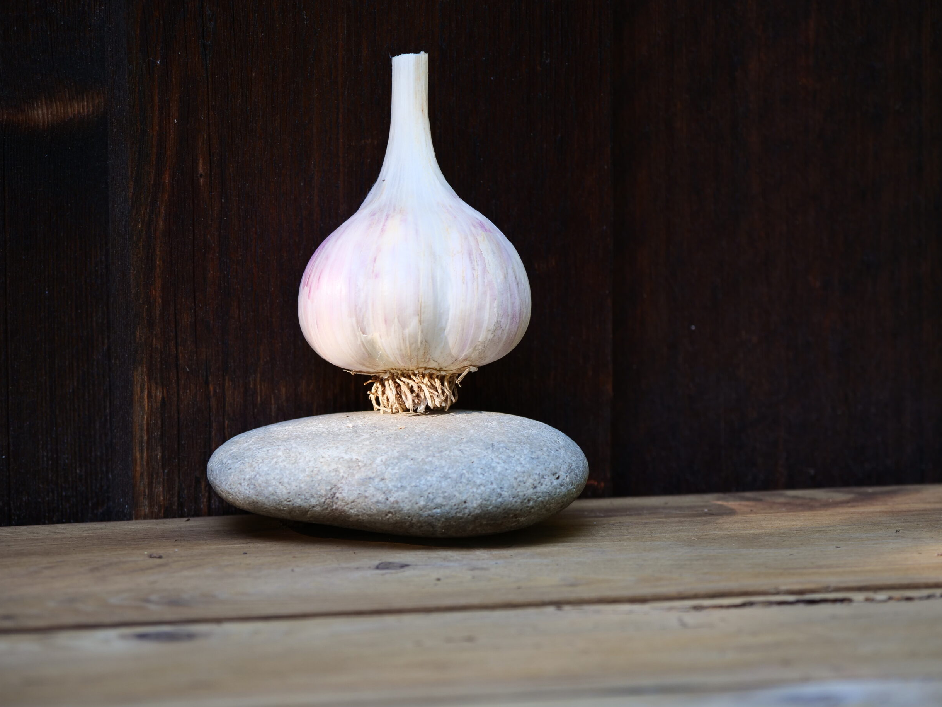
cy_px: 348
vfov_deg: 7.1
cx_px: 480
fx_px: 5715
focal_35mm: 210
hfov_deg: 9.4
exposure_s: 1/30
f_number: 4
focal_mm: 100
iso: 200
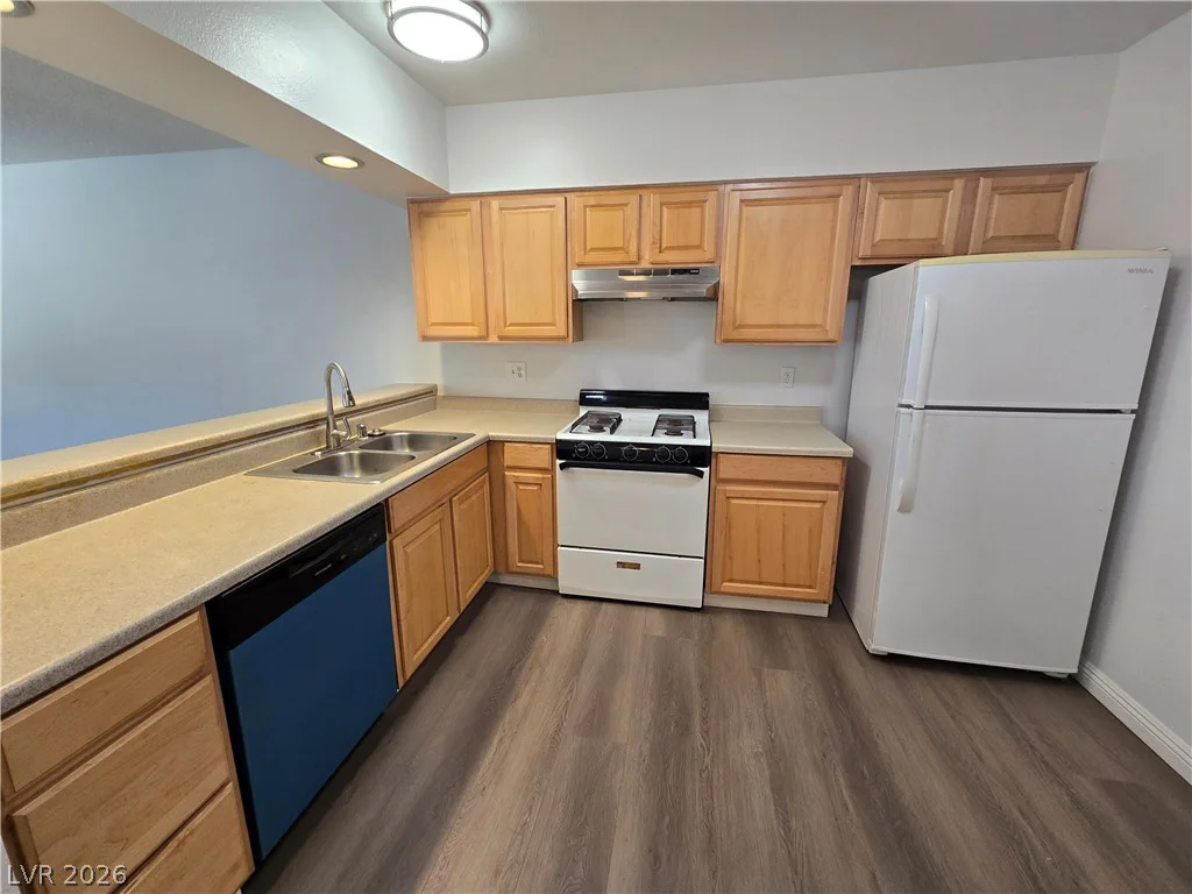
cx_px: 596
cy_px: 447
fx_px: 448
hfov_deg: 106.2
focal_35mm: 13
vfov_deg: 89.9
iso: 100
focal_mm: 2.2
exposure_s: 1/60
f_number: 2.2
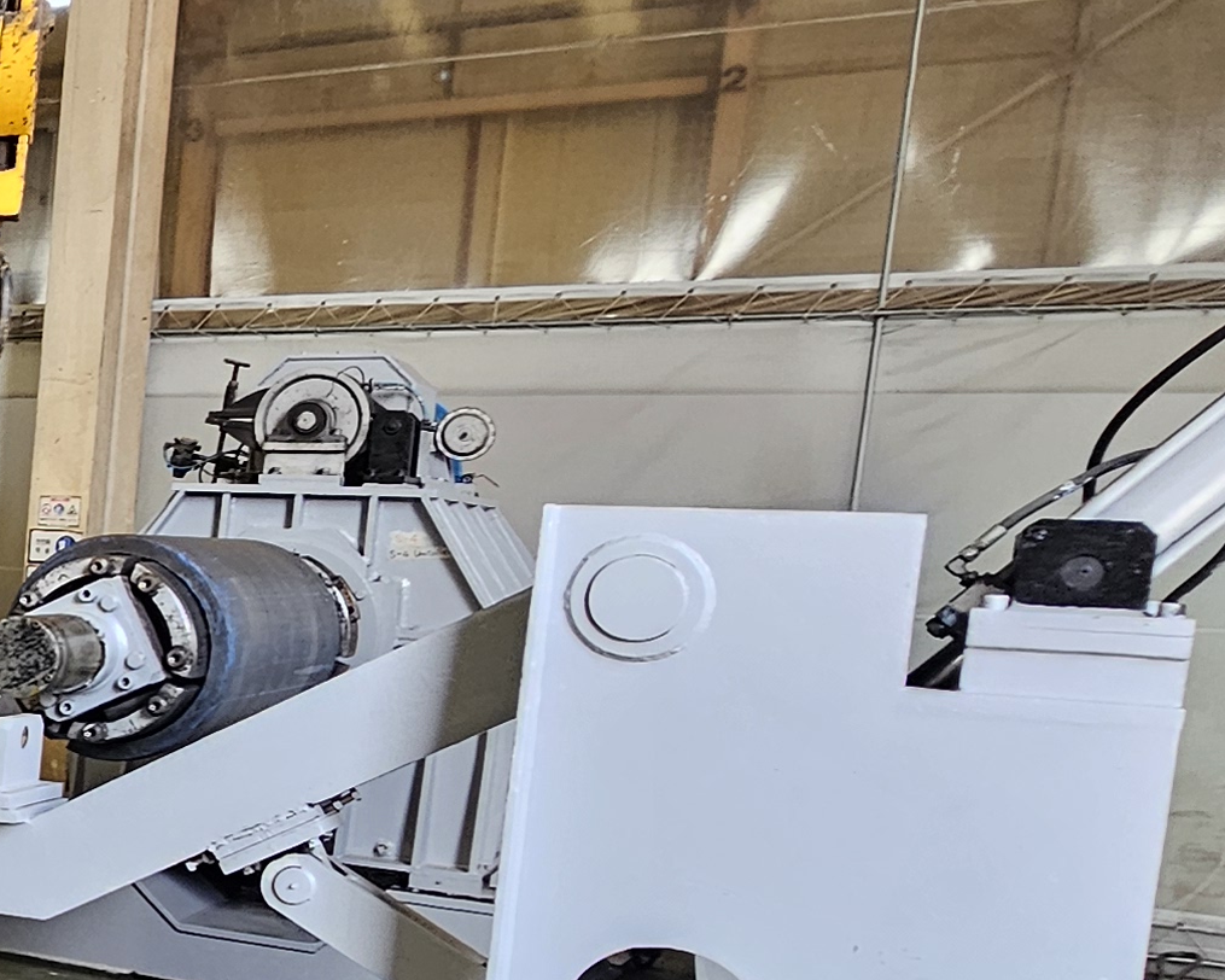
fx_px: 1813
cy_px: 765
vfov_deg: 29.6
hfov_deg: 27.0
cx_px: -588
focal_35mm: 50
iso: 100
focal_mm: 2.2
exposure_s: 1/77
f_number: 2.2
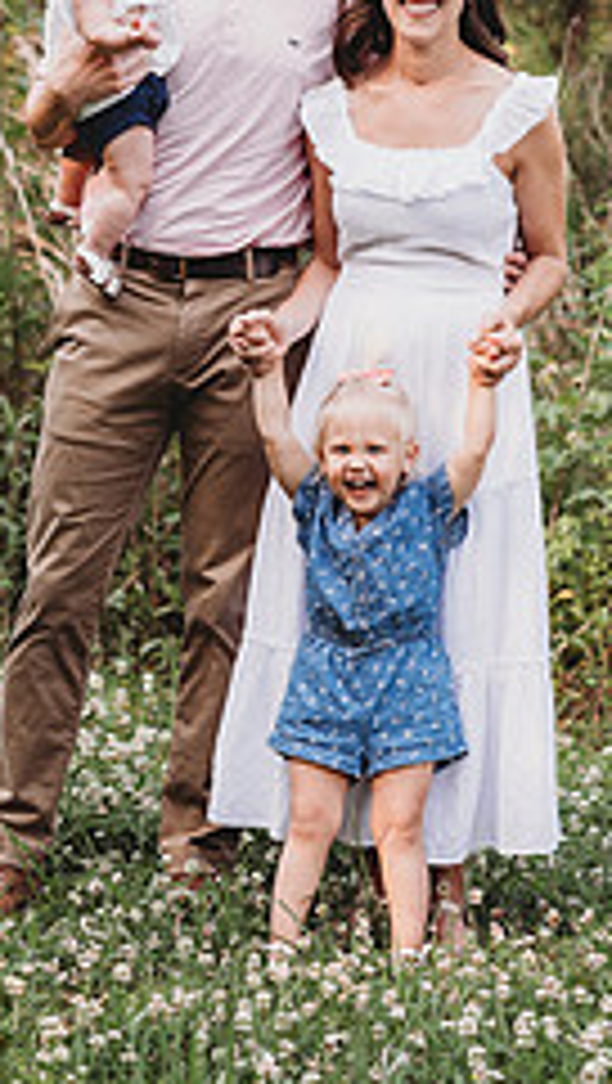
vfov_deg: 12.9
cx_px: 364
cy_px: 184
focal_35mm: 166
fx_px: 4777
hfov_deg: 7.3
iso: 100
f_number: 2.2
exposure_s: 1/250
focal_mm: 85
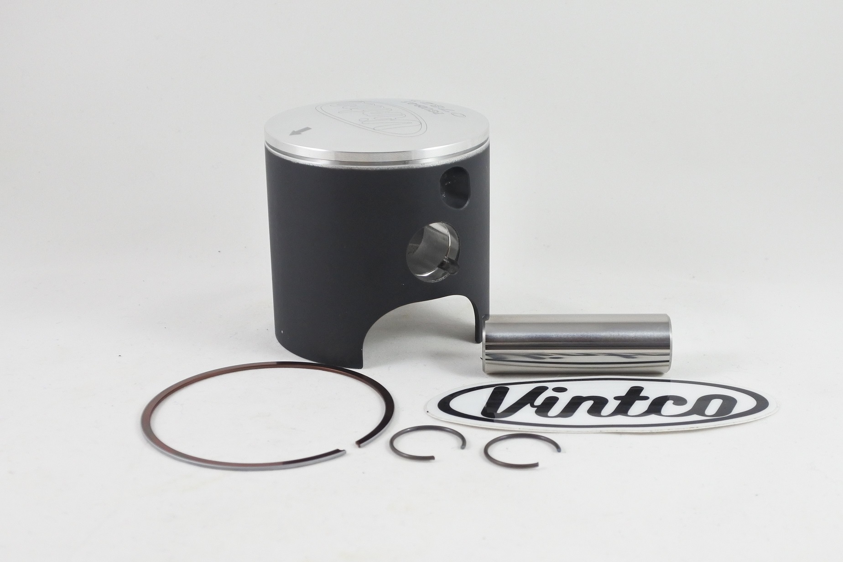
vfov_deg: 33.4
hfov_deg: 48.5
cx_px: 422
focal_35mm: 40
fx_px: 937
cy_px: 281
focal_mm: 15
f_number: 4.2
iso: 500
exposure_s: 1/125
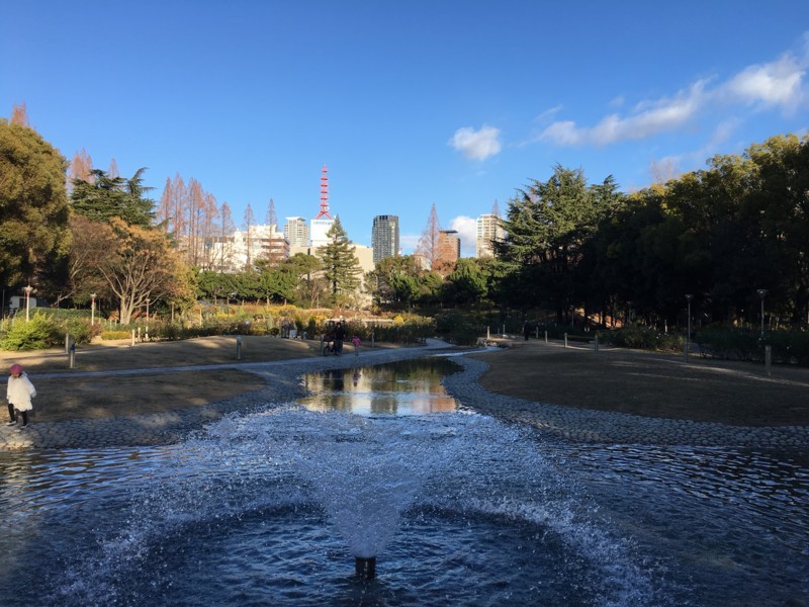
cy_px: 304
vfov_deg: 48.2
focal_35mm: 29
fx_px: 678
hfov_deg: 61.7
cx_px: 404
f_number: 2.2
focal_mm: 4.15
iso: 25
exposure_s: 1/810
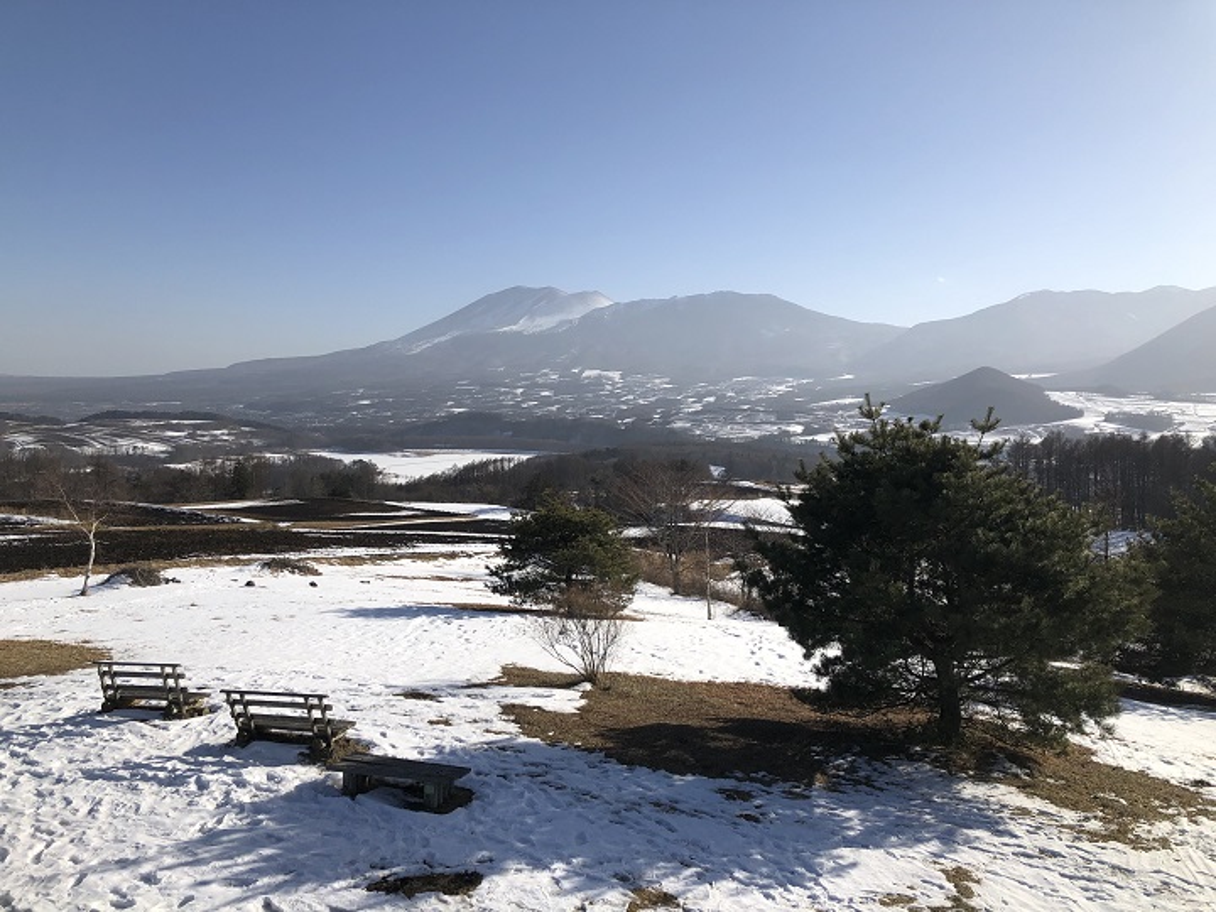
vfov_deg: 49.7
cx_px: 608
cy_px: 456
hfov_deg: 63.4
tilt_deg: -4.2
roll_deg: -0.6
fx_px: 984
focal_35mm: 28
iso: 20
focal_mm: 3.99
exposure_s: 1/3436
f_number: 1.8
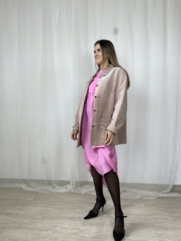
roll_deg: +0.2
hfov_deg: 53.1
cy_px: 120
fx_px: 181
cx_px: 90
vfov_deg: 67.3
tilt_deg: -1.9
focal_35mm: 26
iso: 50
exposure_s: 1/121
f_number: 1.6
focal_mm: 5.1
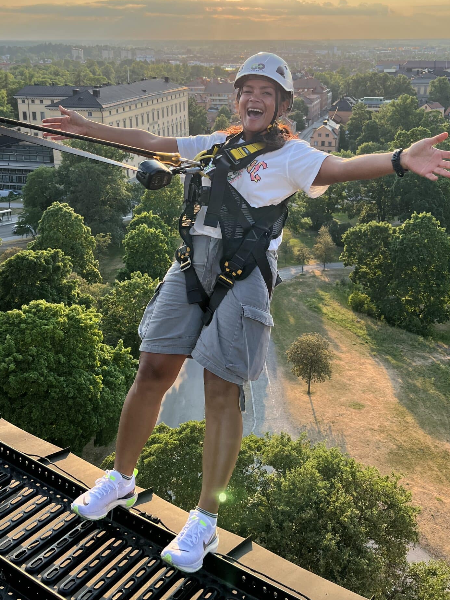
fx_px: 624
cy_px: 217
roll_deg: +0.5
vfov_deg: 50.7
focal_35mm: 36
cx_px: 234
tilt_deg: -16.1
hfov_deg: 39.7
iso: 50
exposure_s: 1/1698
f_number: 1.5
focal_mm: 5.7
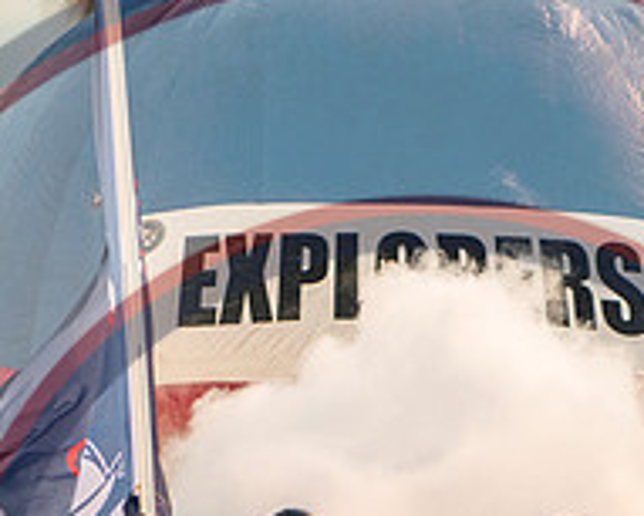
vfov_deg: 1.8
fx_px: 16266
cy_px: 562
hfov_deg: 2.3
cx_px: 411
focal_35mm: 853
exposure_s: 1/1600
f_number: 2.8
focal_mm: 200
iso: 1800
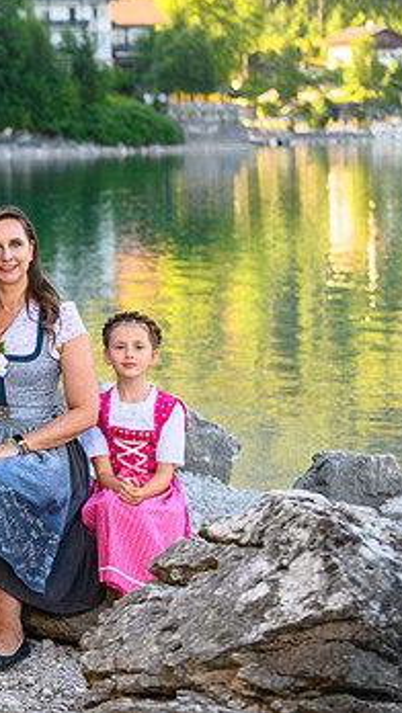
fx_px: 2480
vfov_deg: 16.4
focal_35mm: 131
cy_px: 320
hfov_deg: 9.2
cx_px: -72
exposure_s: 1/125
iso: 100
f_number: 5.6
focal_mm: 75
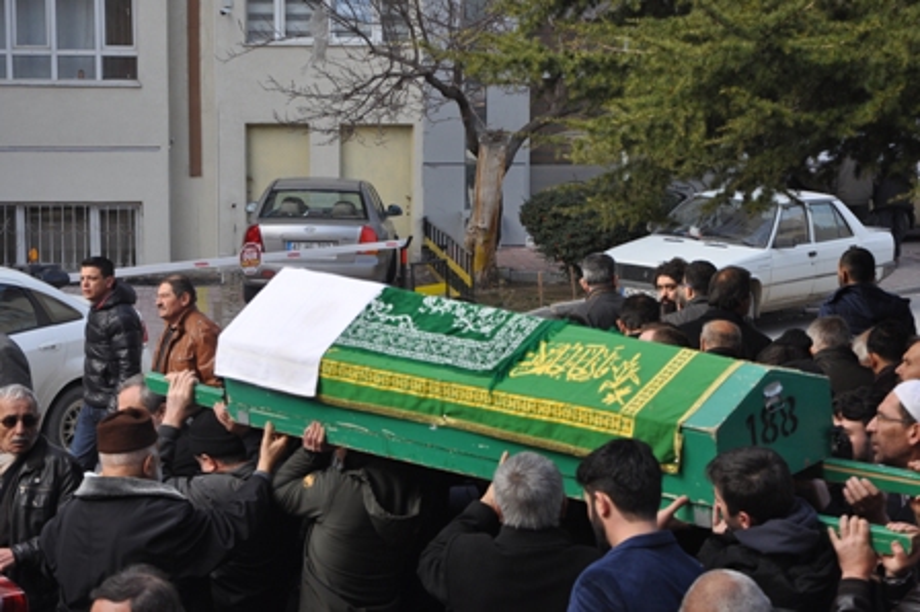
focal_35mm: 93
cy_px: 306
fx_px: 2375
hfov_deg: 21.9
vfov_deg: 14.7
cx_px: 460
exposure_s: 1/500
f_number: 5.6
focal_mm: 62
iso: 400
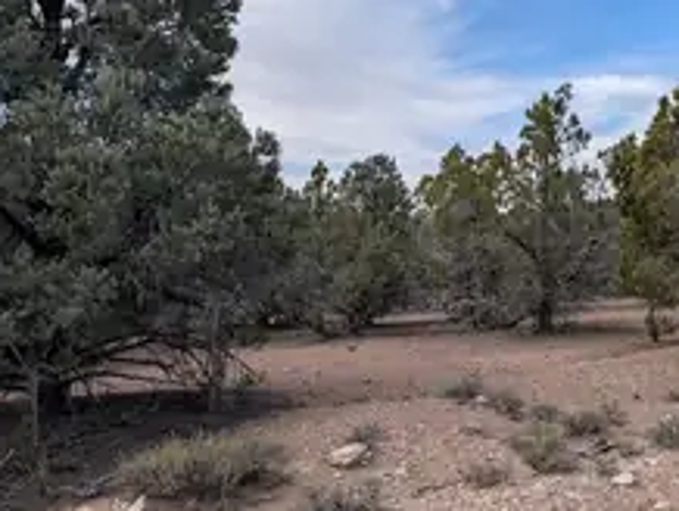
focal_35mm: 44
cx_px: 408
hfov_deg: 42.7
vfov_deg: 32.9
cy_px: 257
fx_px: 864
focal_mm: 6.9
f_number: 1.68
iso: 23
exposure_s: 1/986
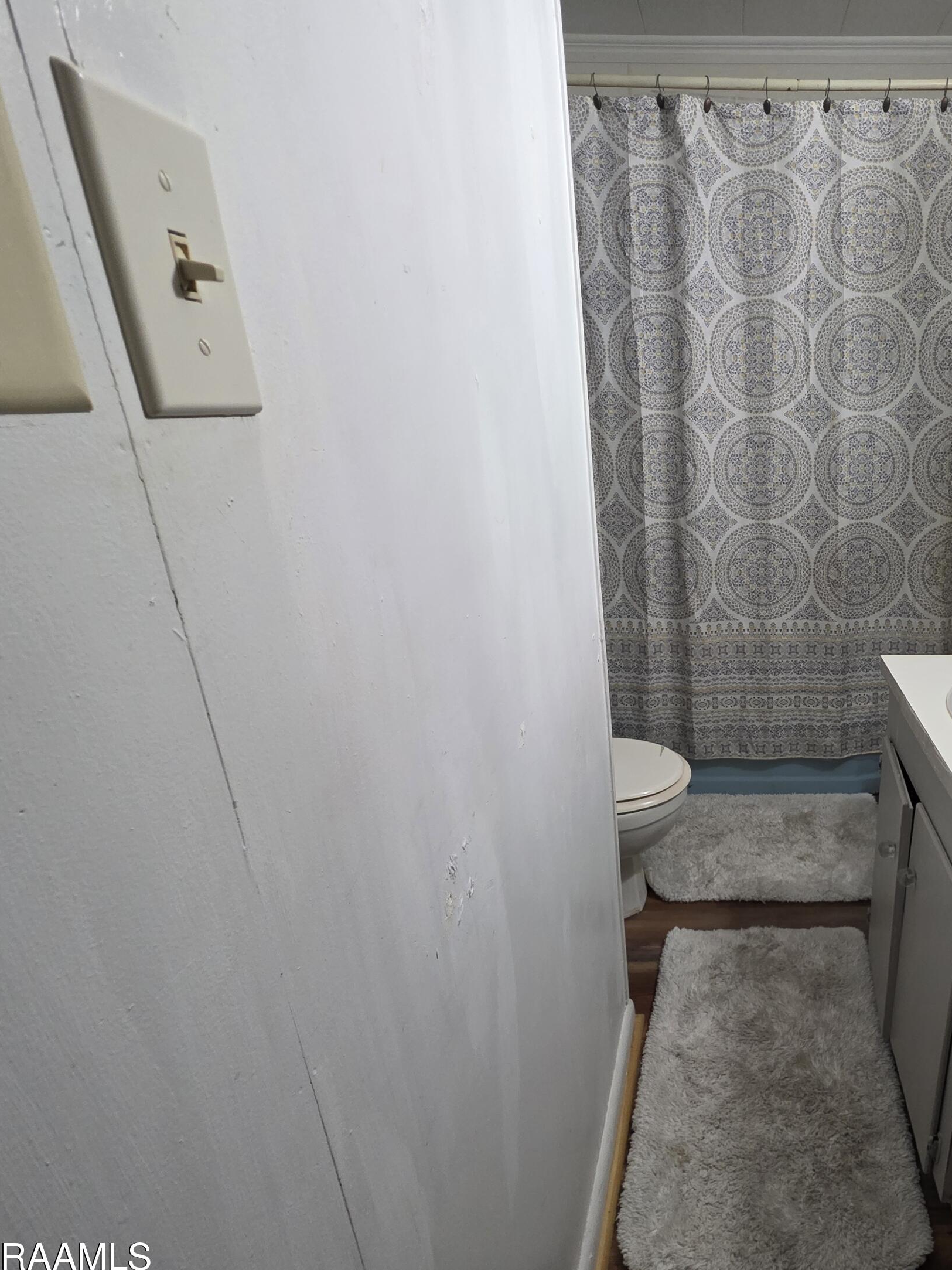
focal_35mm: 18
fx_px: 660
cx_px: 756
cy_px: 658
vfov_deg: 87.7
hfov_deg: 65.4
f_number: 1.9
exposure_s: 1/60
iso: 500
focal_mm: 2.2
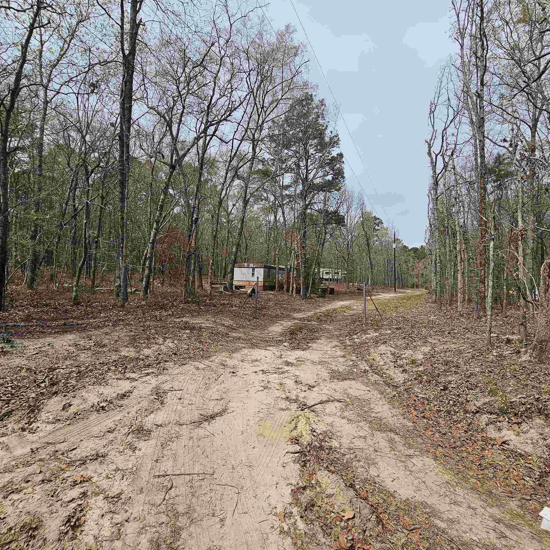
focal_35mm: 17
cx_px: 284
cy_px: 268
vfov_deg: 84.0
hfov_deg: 83.9
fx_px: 306
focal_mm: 2.2
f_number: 2.2
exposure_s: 1/3238
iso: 50
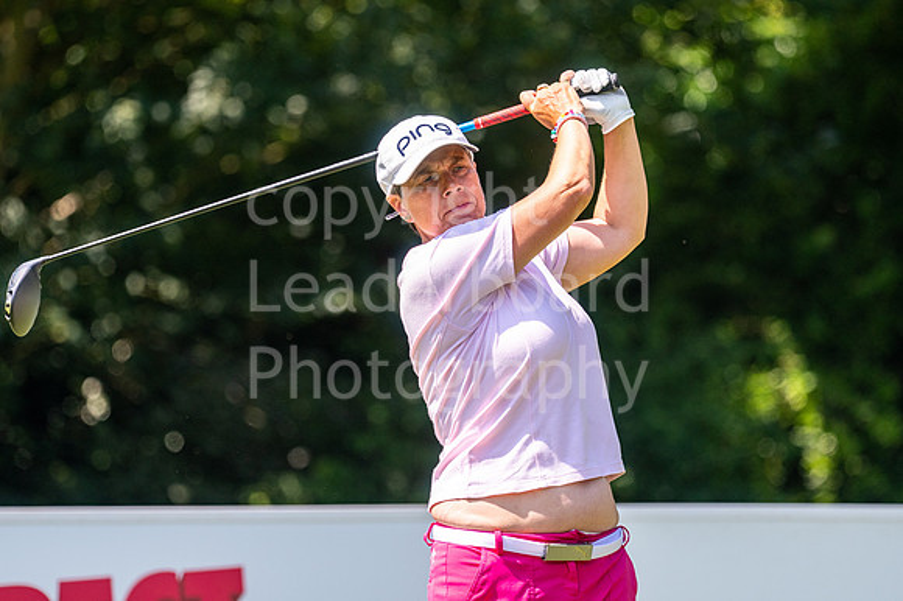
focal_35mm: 450
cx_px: 452
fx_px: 11281
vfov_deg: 3.1
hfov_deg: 4.6
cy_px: 300
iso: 200
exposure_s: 1/1000
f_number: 4.5
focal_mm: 300
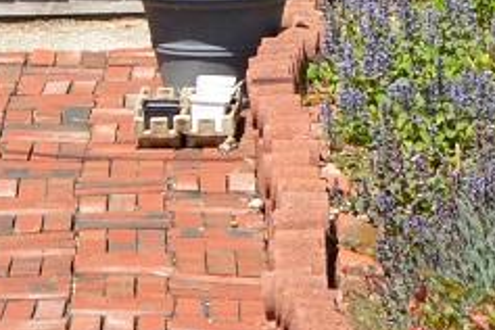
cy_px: -188
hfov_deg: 5.6
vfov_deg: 3.7
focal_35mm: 369
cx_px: 267
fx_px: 5073
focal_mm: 31
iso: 100
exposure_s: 1/250
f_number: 8
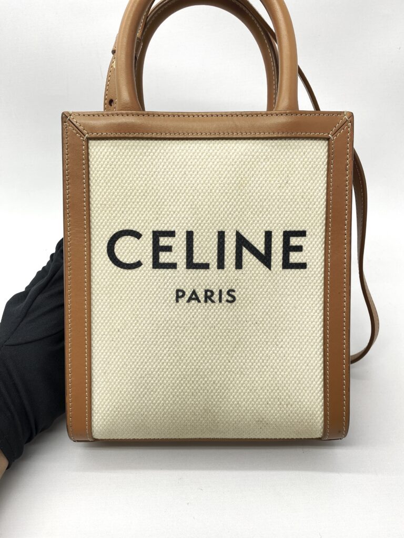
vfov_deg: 67.3
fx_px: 405
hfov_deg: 53.1
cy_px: 269
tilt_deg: -34.9
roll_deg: +1.1
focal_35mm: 26
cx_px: 202
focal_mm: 4.25
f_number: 1.8
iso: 40
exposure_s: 1/100
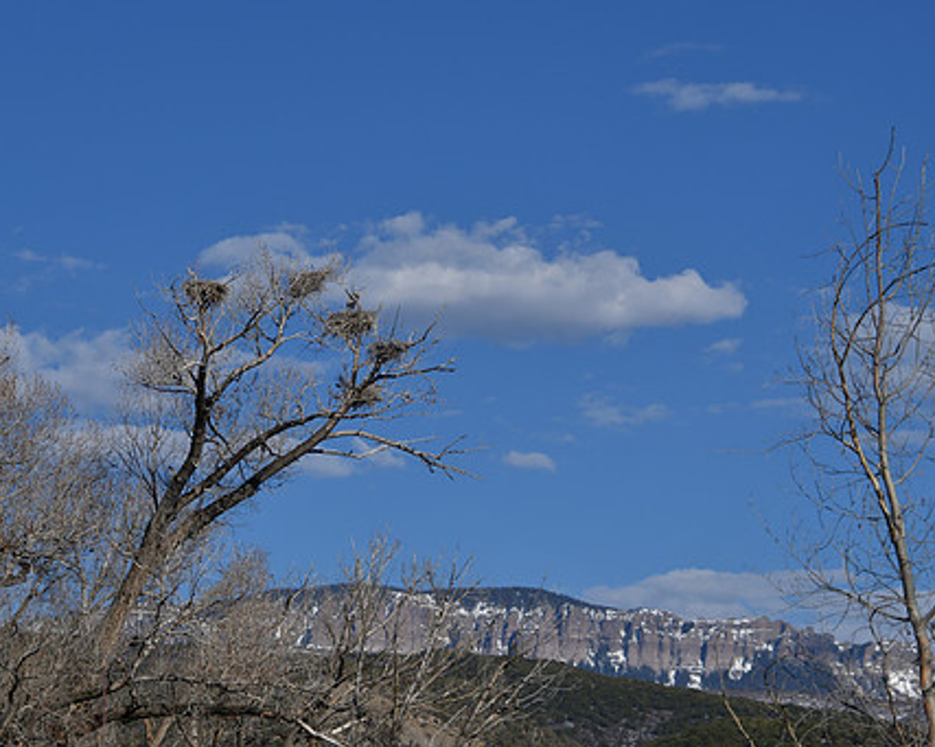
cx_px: 486
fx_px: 3706
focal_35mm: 134
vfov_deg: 11.5
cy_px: 400
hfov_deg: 14.4
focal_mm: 70
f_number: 4.5
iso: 100
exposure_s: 1/2500
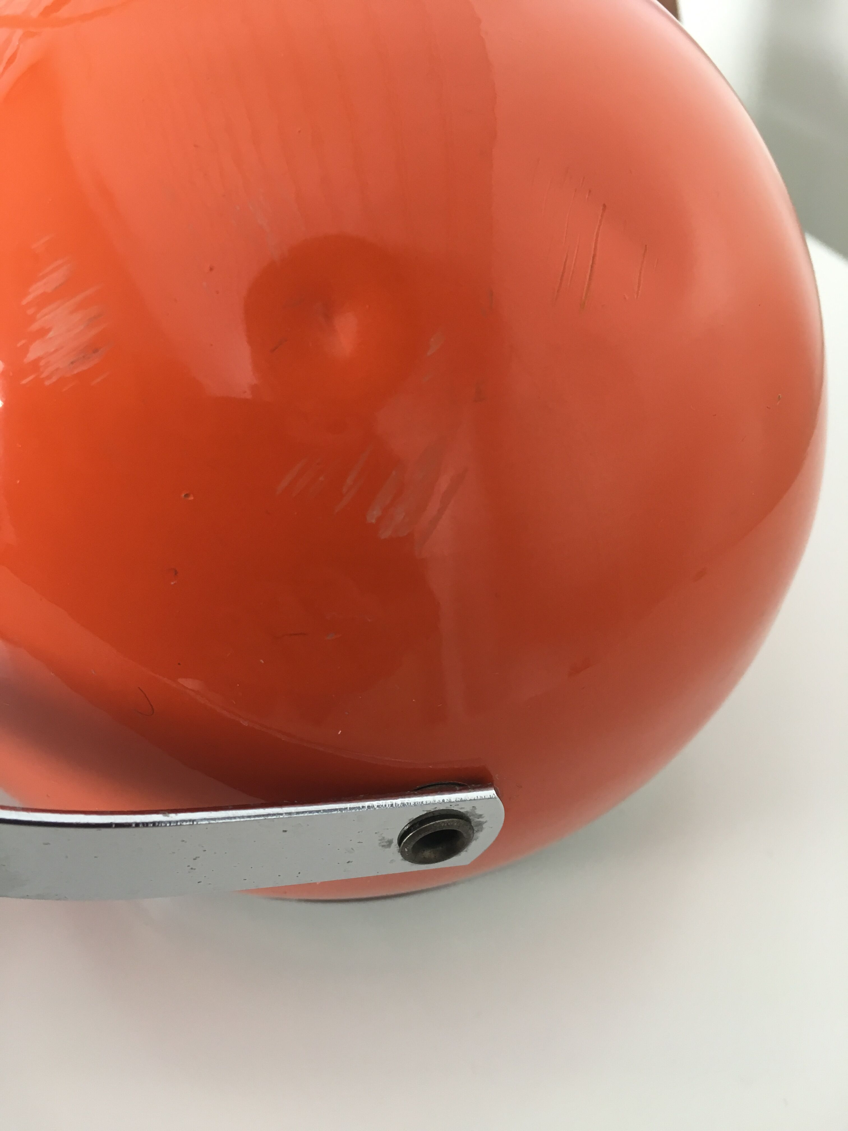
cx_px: 424
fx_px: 947
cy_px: 566
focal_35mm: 29
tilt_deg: -45.8
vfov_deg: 61.7
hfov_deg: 48.2
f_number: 2.2
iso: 64
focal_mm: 4.15
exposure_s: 1/33
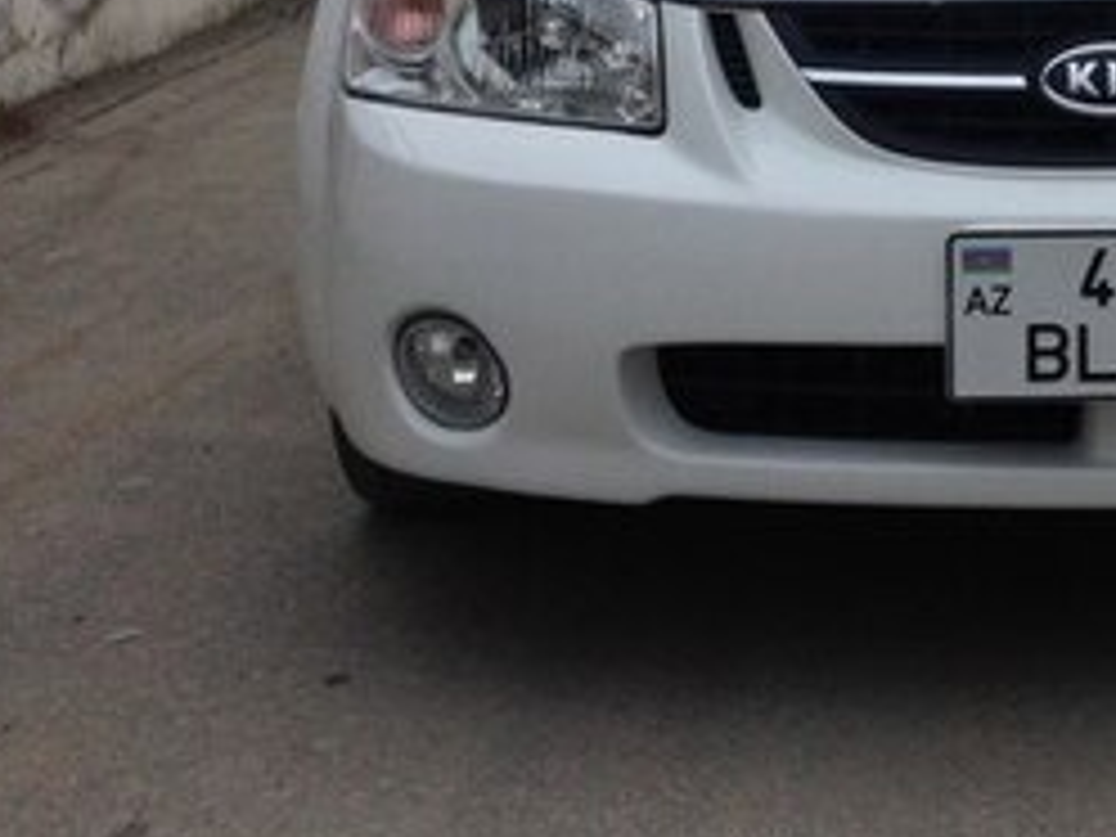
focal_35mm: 88
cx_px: 1062
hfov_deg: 21.6
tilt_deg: -1.5
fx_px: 2837
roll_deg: +1.1
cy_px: -254
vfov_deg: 15.9
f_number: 2.4
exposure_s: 1/120
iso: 64
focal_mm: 4.12
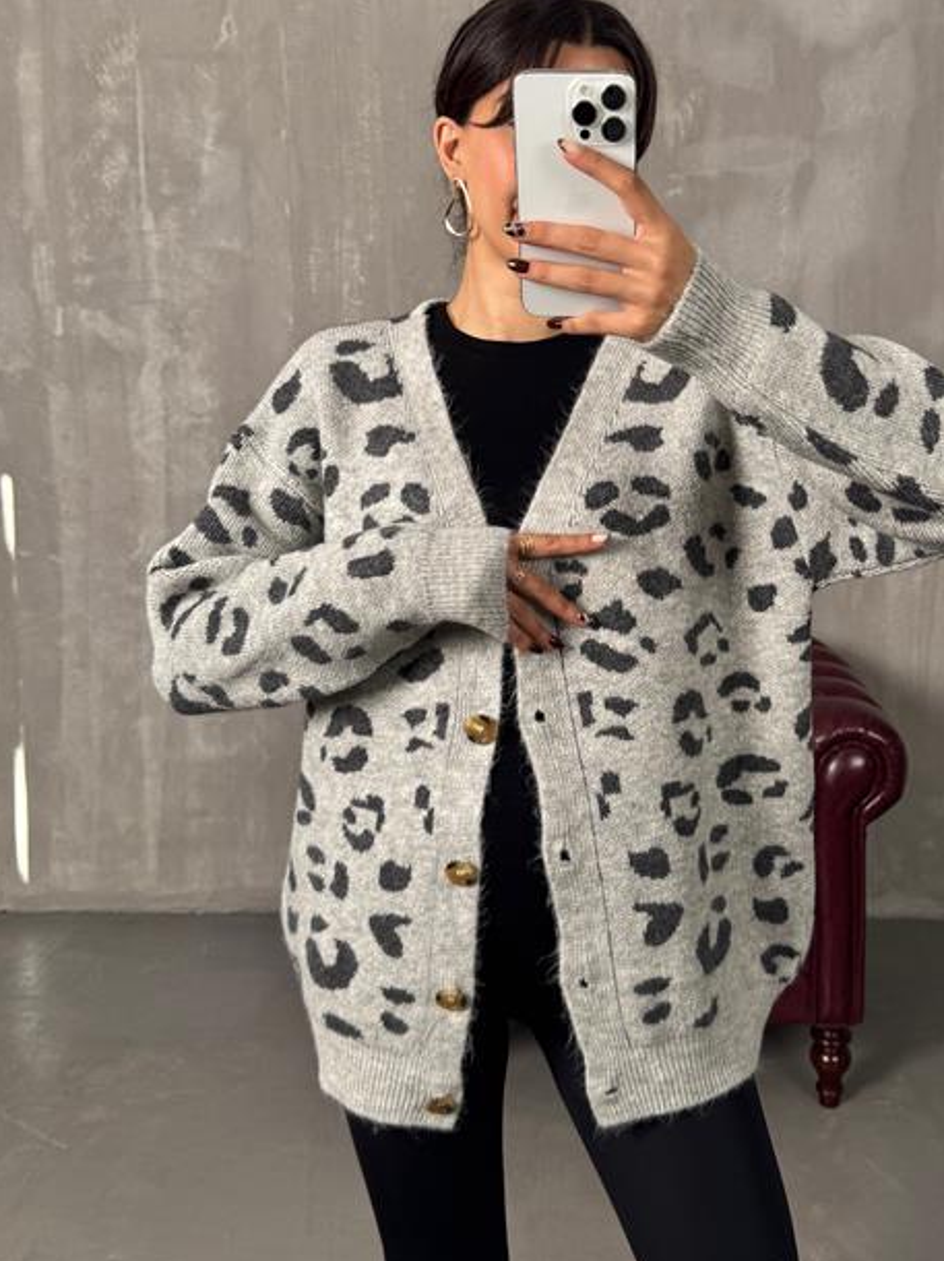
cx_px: 586
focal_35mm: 37
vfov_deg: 49.9
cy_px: 523
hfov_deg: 38.4
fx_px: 1346
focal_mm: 6.76
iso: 80
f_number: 1.78
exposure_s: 1/121
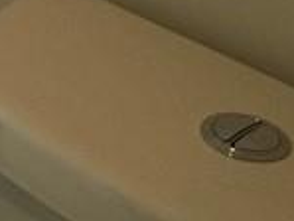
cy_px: -61
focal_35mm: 199
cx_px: -633
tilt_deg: -27.5
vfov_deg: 7.4
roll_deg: +1.1
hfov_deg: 8.2
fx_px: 1692
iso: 160
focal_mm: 4.15
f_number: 2.2
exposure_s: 1/30
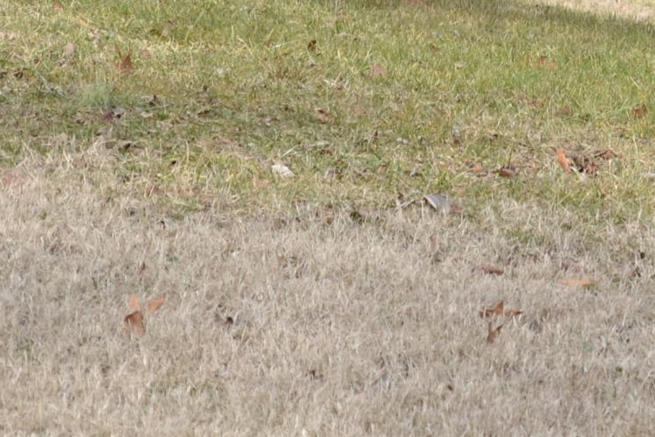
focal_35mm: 330
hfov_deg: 6.2
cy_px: -196
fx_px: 6004
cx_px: 697
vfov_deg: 4.1
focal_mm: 55
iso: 100
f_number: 6.3
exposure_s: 1/160
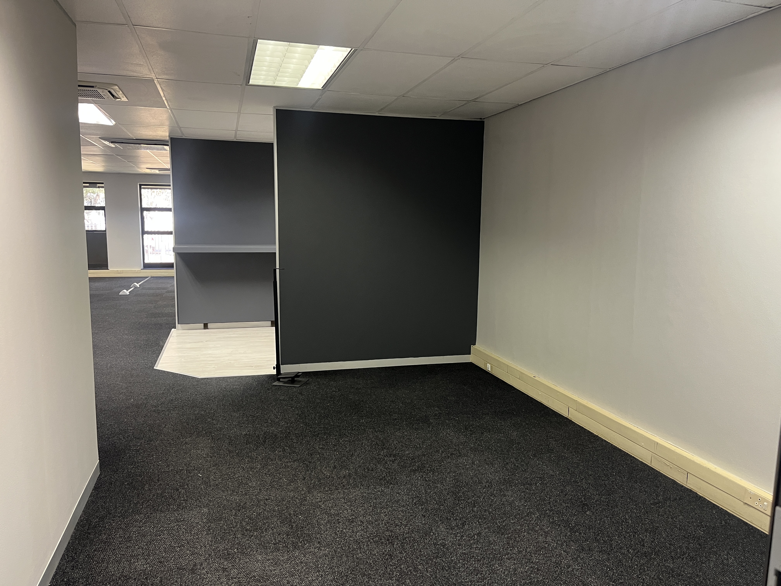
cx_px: 390
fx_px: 587
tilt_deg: -7.5
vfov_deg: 53.1
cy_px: 293
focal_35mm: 26
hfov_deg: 67.3
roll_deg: -1.5
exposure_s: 1/50
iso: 250
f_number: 1.6
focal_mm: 5.1
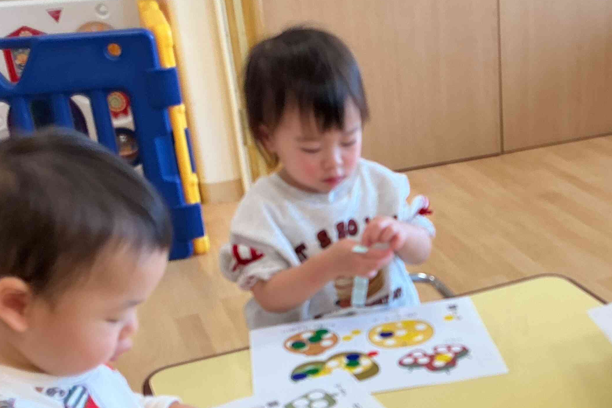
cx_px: 455
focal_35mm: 58
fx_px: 986
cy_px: 316
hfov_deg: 33.8
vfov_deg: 23.1
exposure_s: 1/100
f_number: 1.8
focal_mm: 3
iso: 20
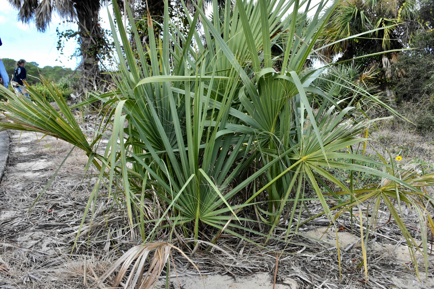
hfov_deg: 61.9
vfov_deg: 43.6
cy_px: 144
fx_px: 362
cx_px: 217
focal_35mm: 30
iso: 2000
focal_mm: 20
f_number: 11
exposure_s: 1/500
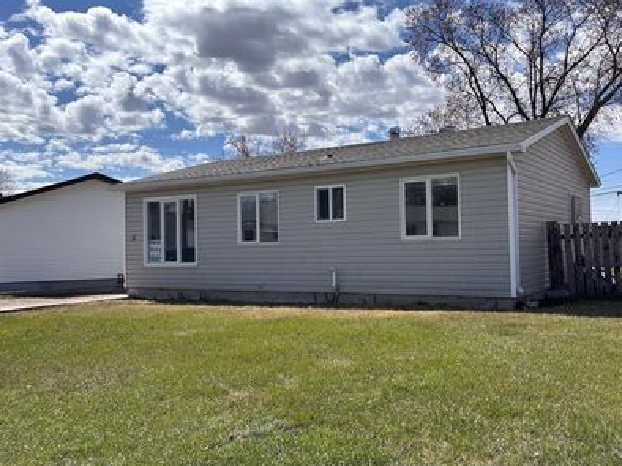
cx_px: 338
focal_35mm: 33
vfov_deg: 42.9
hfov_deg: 55.3
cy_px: 222
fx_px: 593
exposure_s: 1/2857
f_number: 1.6
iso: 50
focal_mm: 5.96
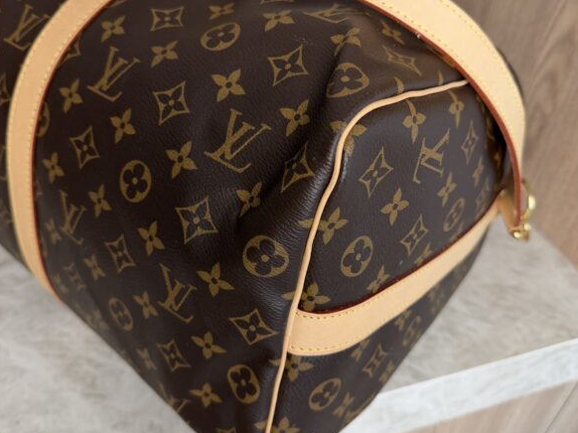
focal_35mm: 33
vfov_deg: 42.9
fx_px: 551
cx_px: 287
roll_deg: -6.3
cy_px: 199
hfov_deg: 55.4
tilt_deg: -36.0
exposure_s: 1/120
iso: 160
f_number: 1.78
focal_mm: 6.76
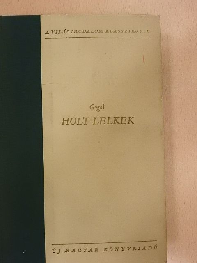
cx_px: 98
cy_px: 132
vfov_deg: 42.1
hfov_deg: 32.2
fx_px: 341
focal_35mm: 45
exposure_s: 1/80
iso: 1600
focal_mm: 8.1
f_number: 4
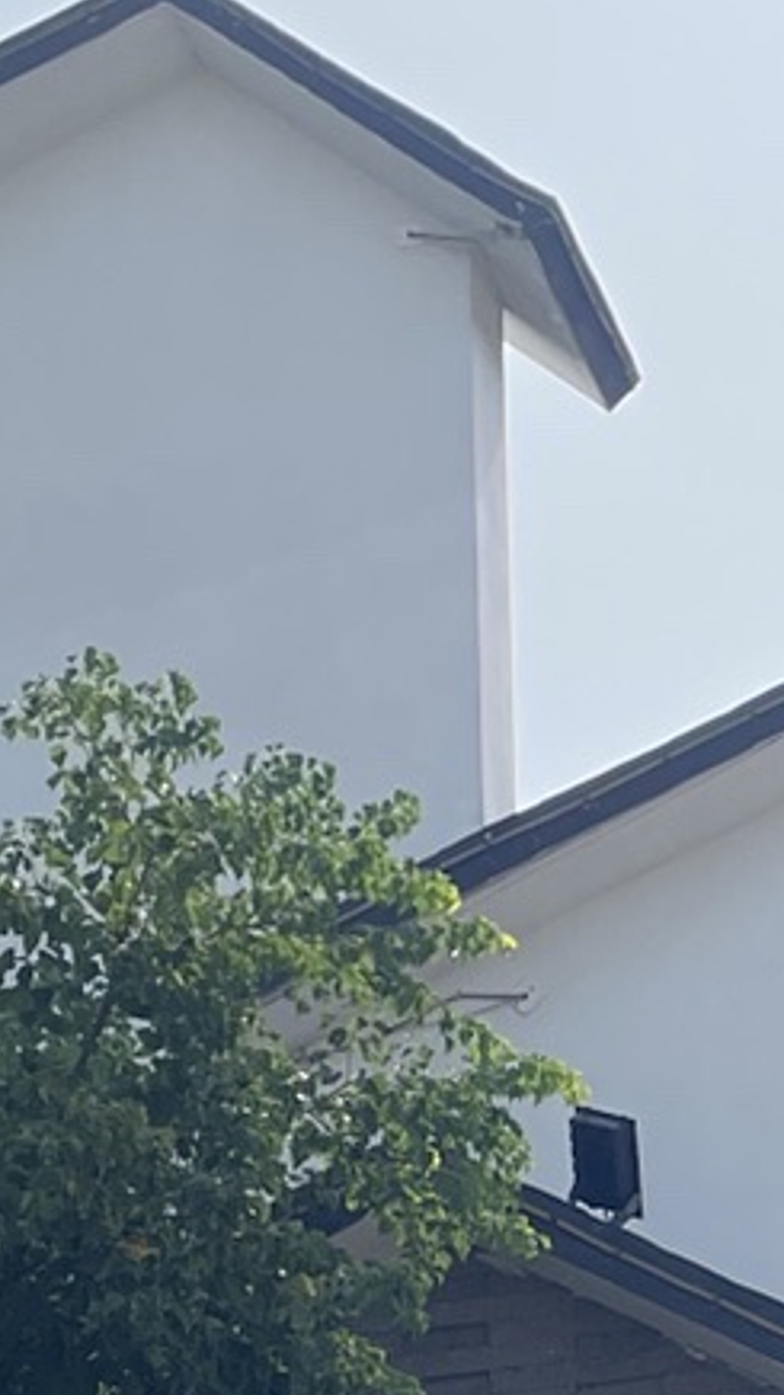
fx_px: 4808
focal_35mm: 130
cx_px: 1318
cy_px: 1440
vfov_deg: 16.1
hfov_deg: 9.0
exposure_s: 1/3040
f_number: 1.6
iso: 32
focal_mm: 4.2
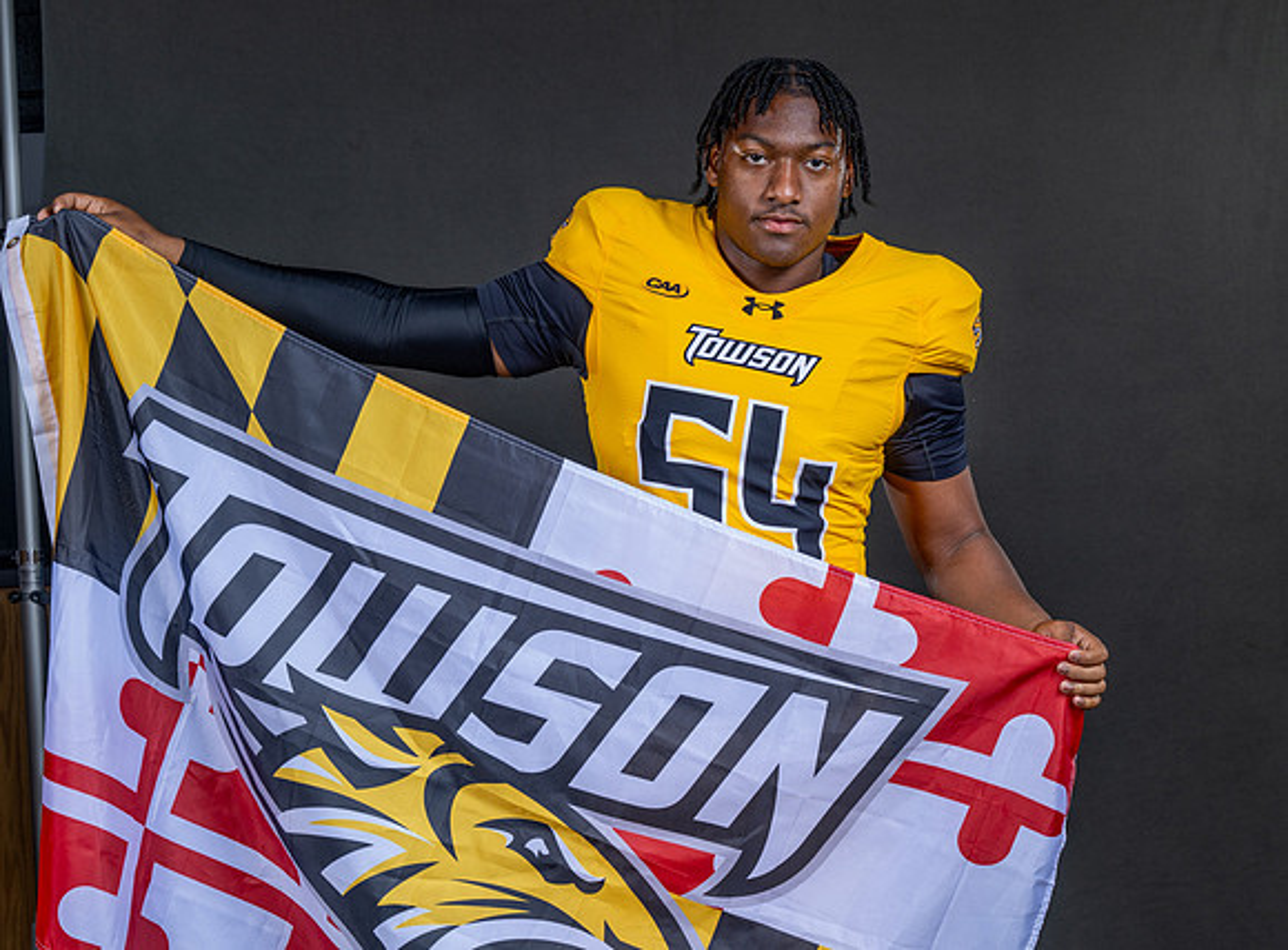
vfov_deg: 19.4
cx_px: 761
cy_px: 563
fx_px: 2774
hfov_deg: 26.1
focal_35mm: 75
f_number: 8
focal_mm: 50
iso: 100
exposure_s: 1/200
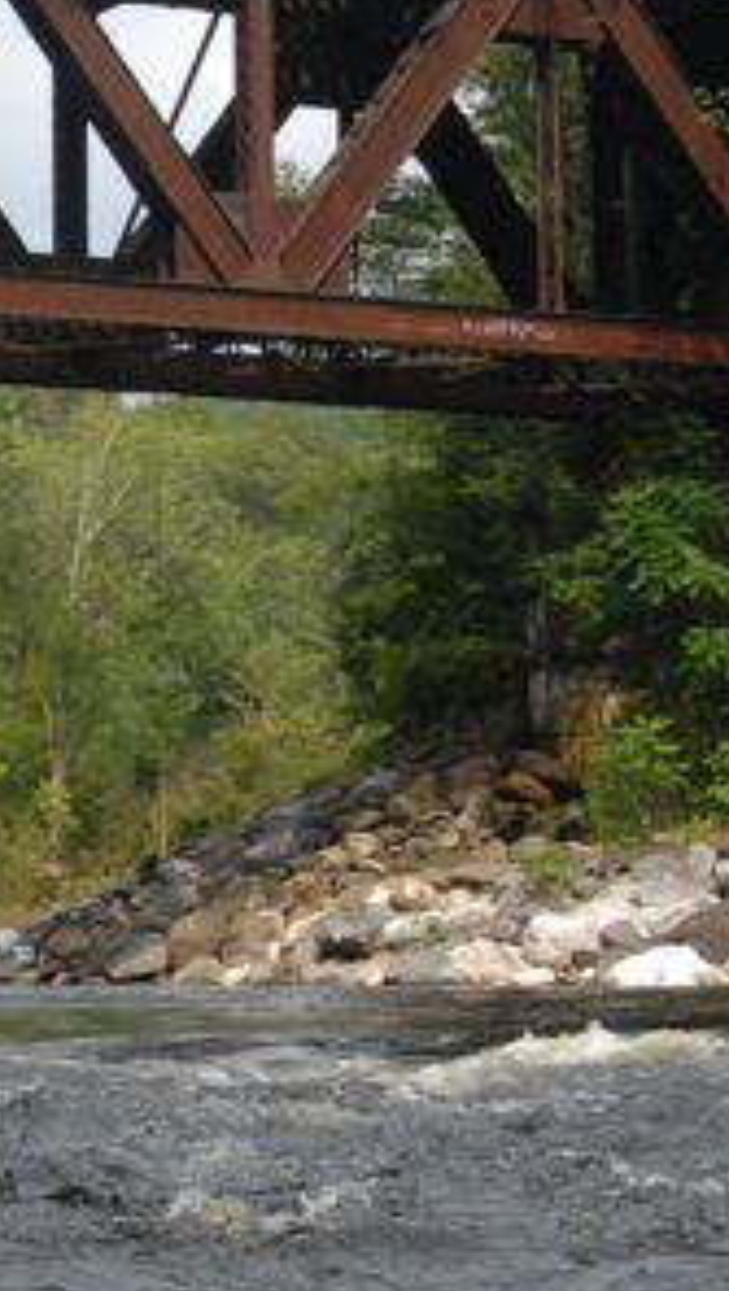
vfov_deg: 17.9
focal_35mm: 119
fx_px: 4080
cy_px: 421
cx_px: -214
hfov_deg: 10.0
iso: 250
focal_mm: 28
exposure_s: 1/250
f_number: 10
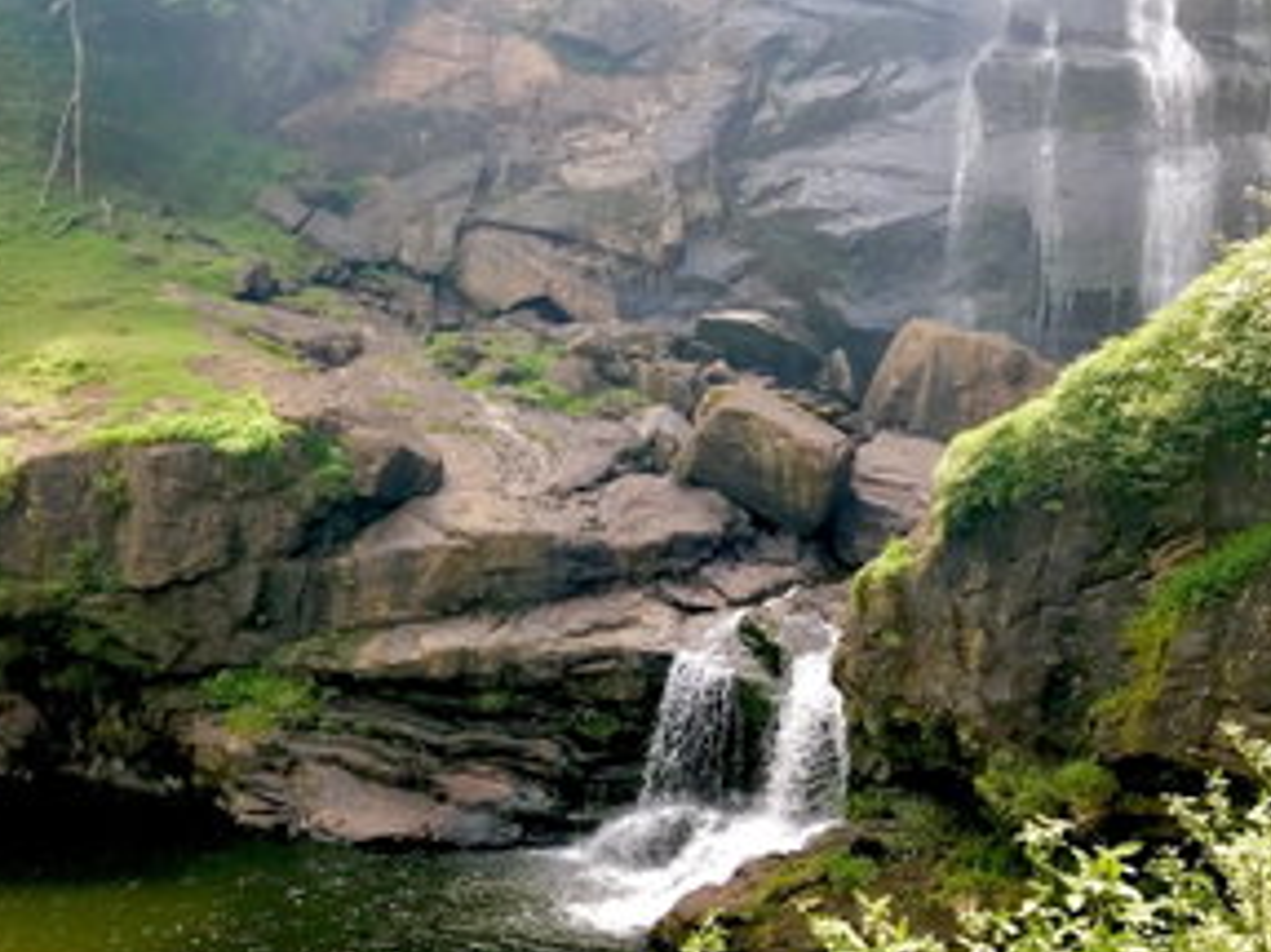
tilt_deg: -5.4
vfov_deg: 36.7
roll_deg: -1.6
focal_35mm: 39
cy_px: 549
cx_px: 390
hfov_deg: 46.9
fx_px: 1431
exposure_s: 1/386
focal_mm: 3.99
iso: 20
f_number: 1.8
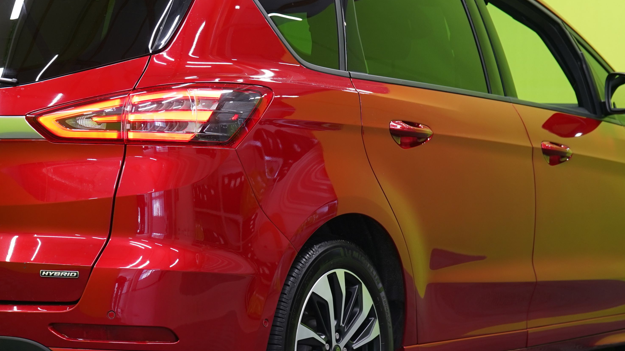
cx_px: 215
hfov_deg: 19.6
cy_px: 173
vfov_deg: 11.1
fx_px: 1806
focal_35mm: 109
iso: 400
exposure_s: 1/25
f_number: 5
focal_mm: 51
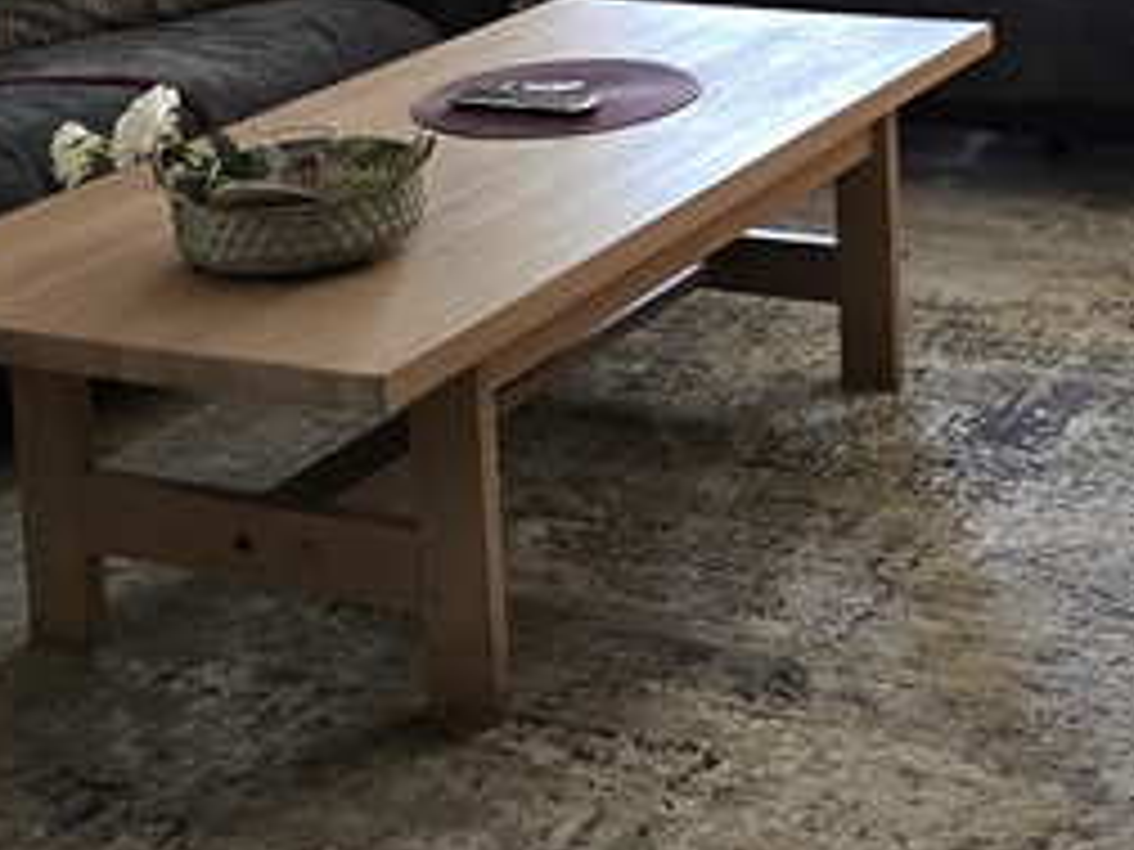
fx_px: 2391
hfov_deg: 25.5
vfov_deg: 18.8
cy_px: -225
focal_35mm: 73
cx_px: 1094
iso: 125
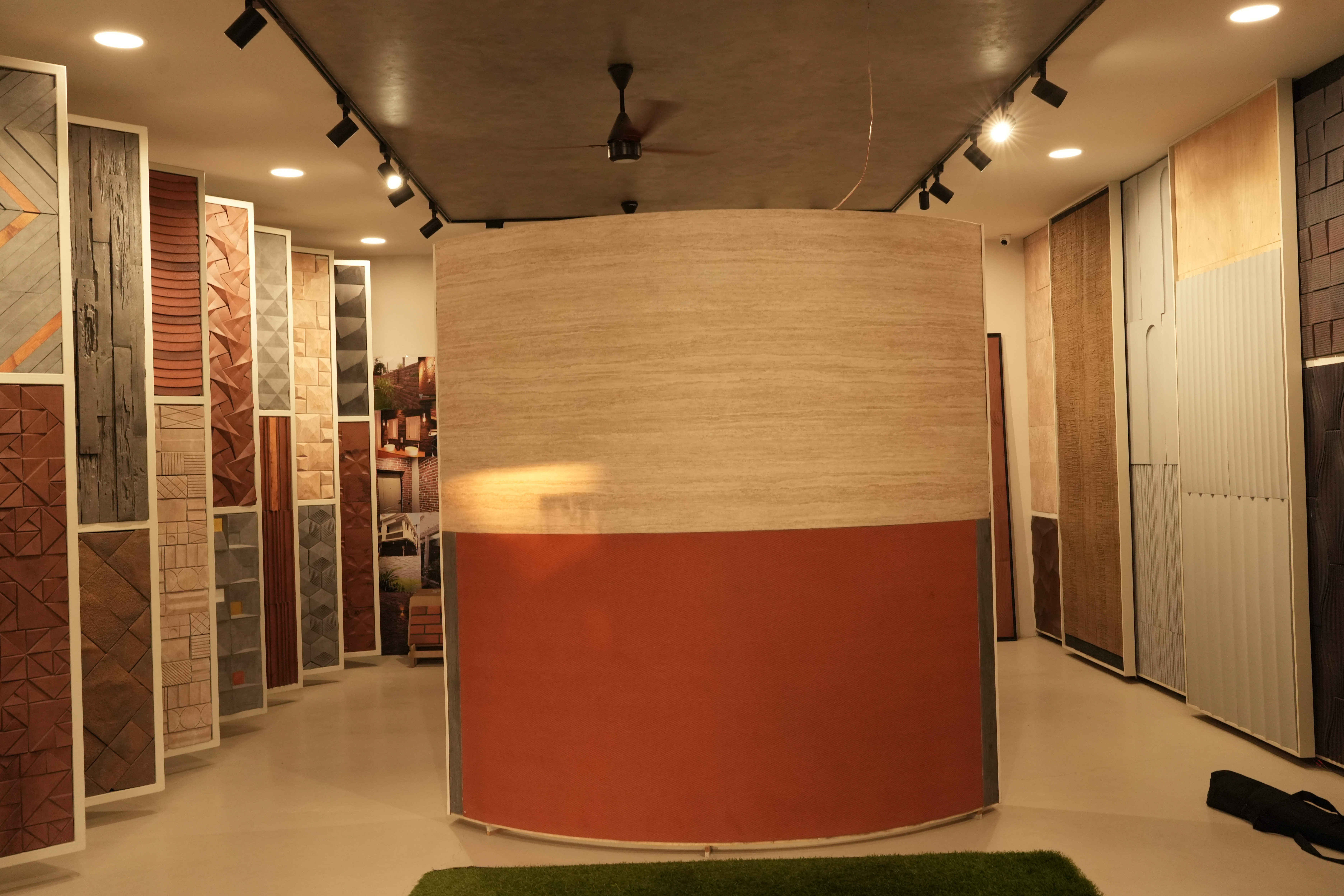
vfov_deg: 37.9
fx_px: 1307
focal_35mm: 35
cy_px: 448
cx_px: 672
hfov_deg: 54.4
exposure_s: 1/160
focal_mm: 35
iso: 2500
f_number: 7.1
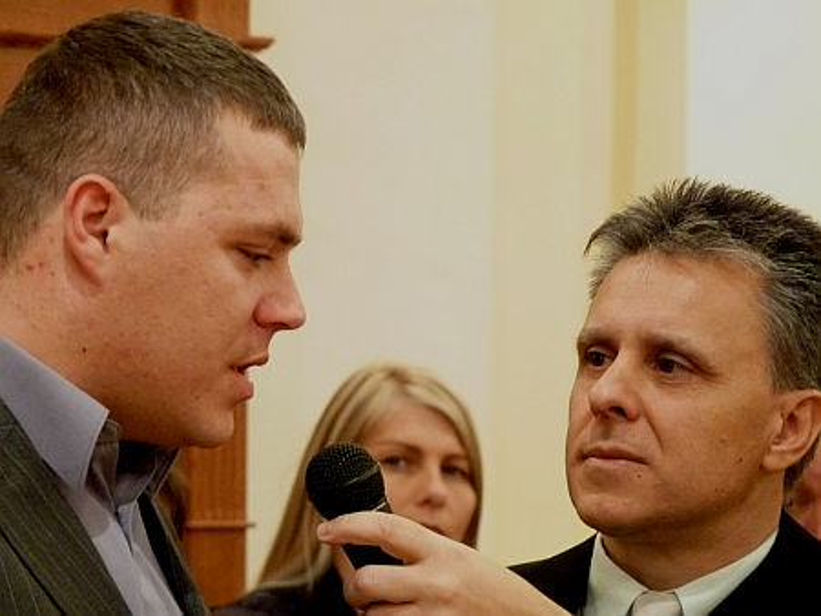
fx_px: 6787
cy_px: 308
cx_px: 410
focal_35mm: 286
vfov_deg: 5.2
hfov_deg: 6.9
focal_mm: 50.8
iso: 800
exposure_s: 1/25
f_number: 3.7
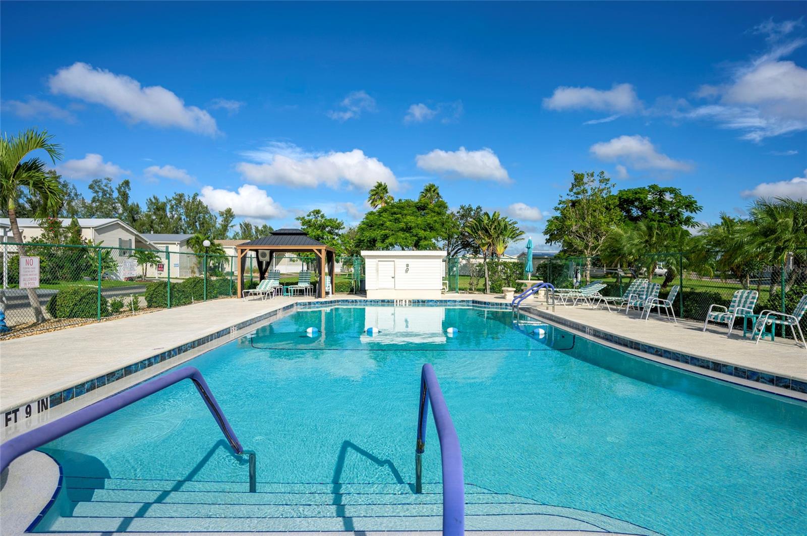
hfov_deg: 87.0
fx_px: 425
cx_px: 404
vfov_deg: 64.4
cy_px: 268
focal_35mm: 19
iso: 100
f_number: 4
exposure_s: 1/3200
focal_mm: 19
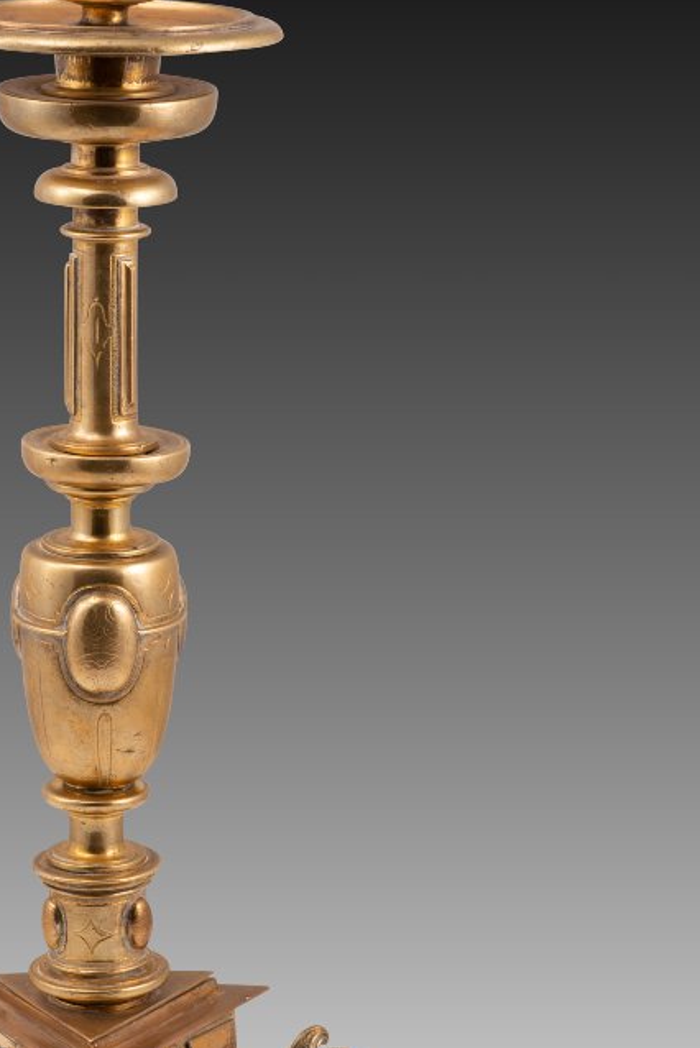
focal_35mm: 160
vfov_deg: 12.8
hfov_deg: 8.6
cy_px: 481
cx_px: 94
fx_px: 4661
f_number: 16
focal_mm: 85
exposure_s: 1/5
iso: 100
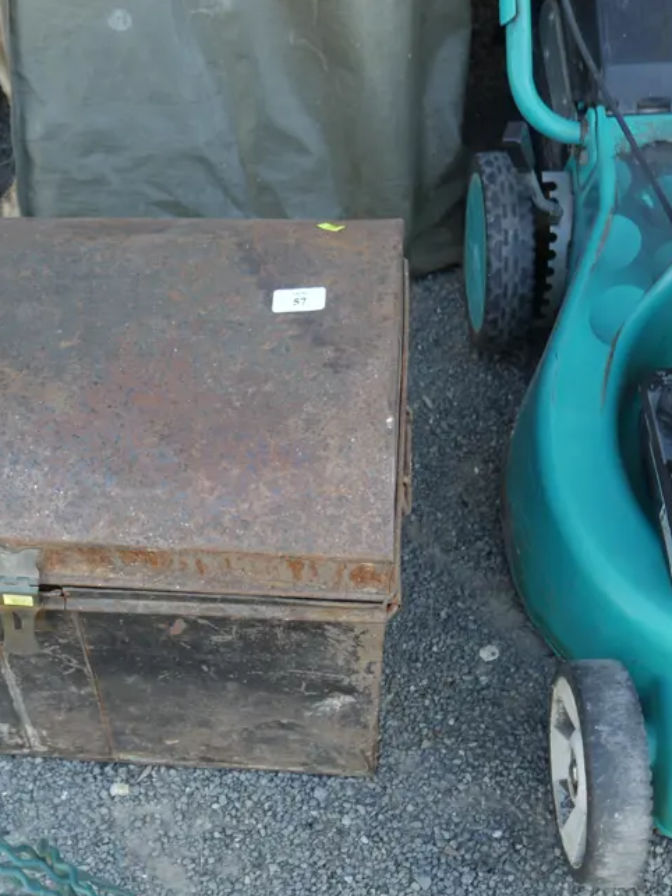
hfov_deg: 28.1
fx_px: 1321
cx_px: 163
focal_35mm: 51
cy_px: 468
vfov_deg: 37.5
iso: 200
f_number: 3.6
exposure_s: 1/125
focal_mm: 16
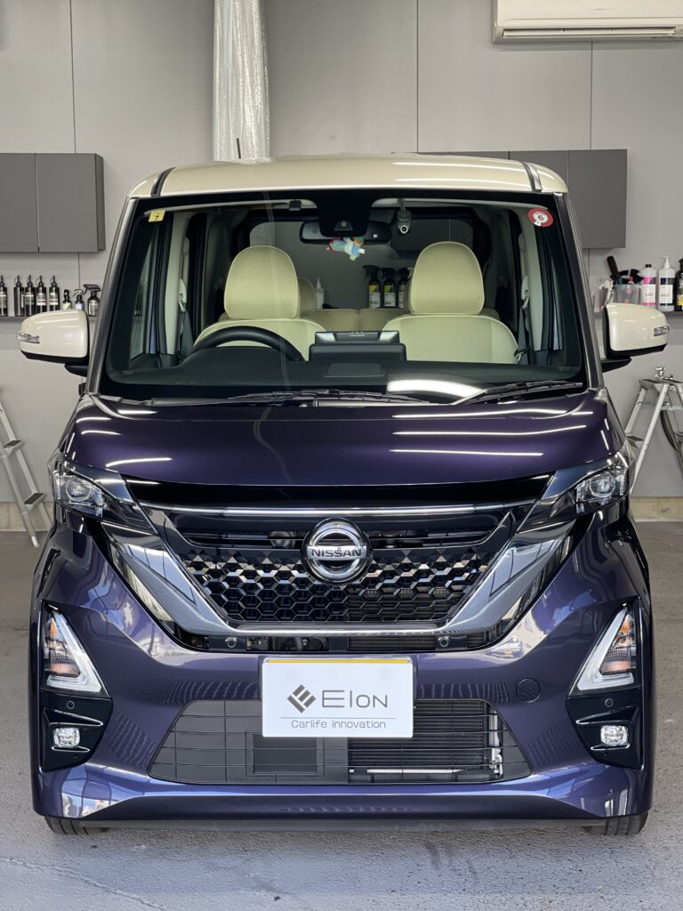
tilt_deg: -4.9
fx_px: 1684
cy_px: 456
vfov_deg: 30.3
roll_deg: +0.4
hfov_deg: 22.9
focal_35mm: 64
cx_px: 342
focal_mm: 7.5
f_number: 2.2
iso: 160
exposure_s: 1/120
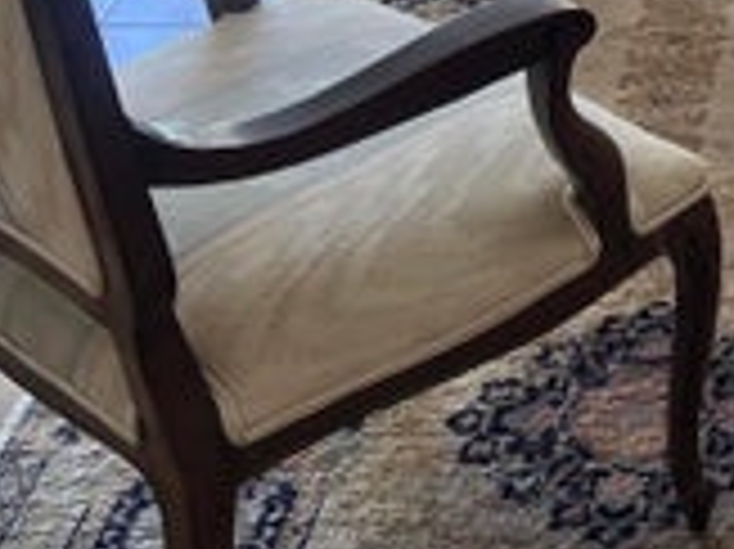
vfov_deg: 13.8
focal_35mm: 102
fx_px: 2161
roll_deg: -0.4
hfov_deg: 17.6
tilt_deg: -24.1
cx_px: 1045
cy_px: -212
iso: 80
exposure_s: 1/120
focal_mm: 5.7
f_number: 1.5
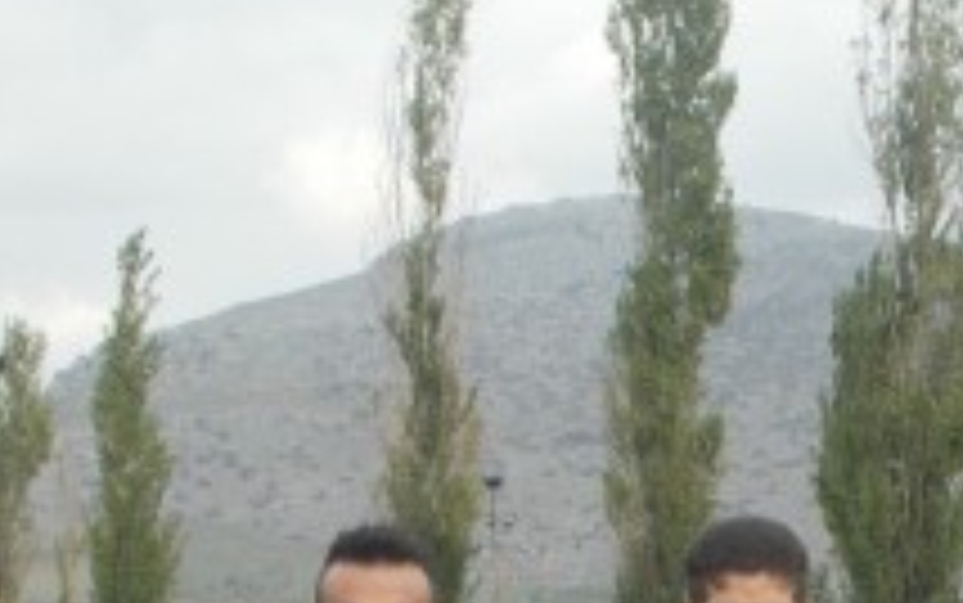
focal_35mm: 144
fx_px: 3781
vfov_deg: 8.7
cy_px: 1087
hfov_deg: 14.3
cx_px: 904
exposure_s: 1/160
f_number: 4.2
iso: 80
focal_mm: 7.9
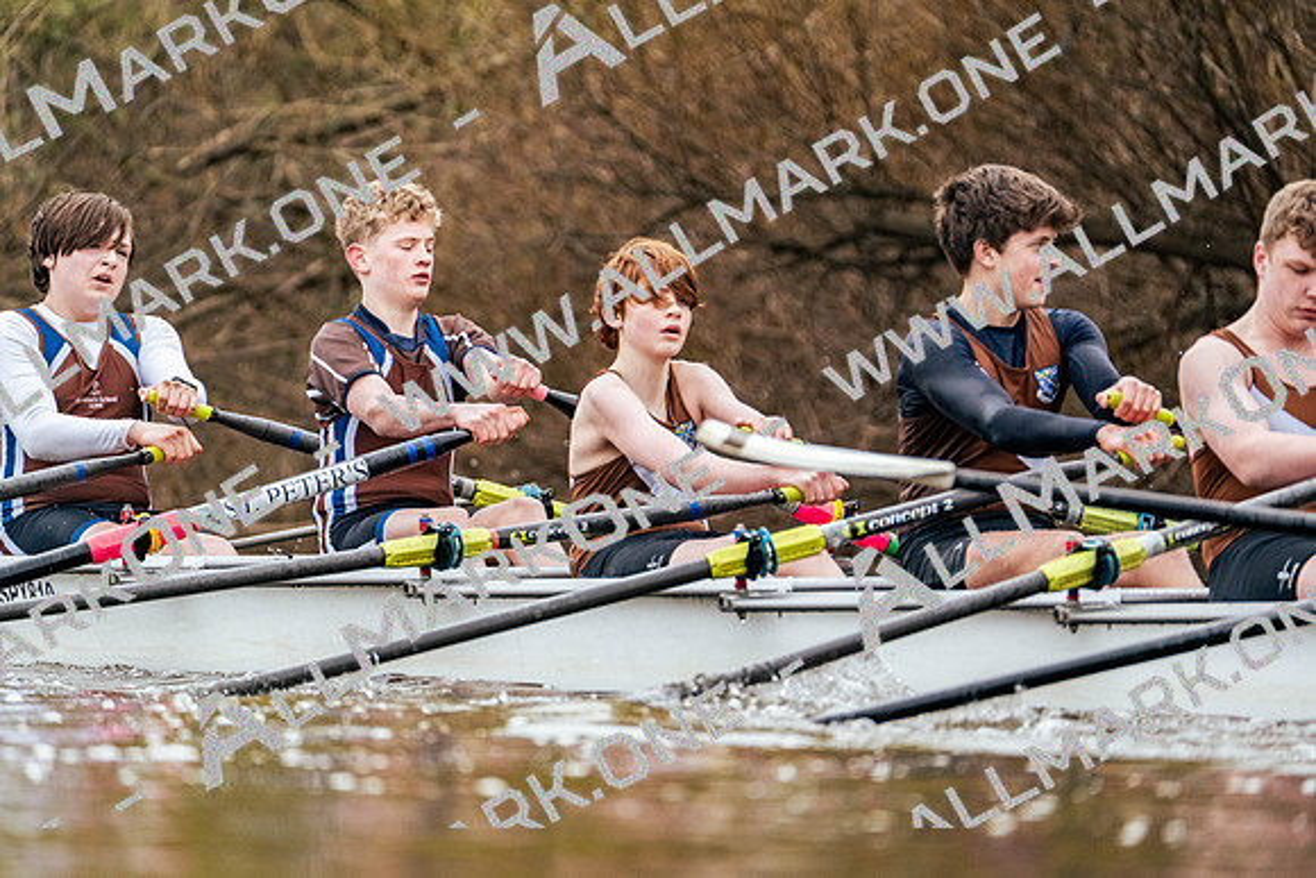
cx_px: 658
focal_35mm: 600
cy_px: 439
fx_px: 21937
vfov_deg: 2.3
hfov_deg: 3.4
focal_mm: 600
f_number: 6.3
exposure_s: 1/2000
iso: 2000
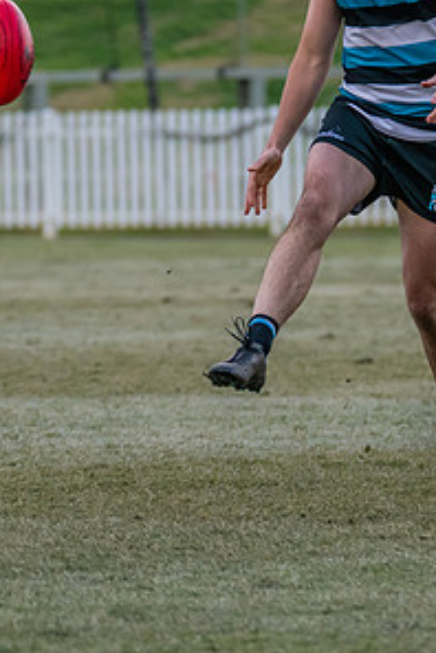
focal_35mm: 744
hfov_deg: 1.8
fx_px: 13515
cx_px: 343
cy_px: 171
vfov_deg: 2.8
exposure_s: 1/1600
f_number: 5.6
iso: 1600
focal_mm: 280
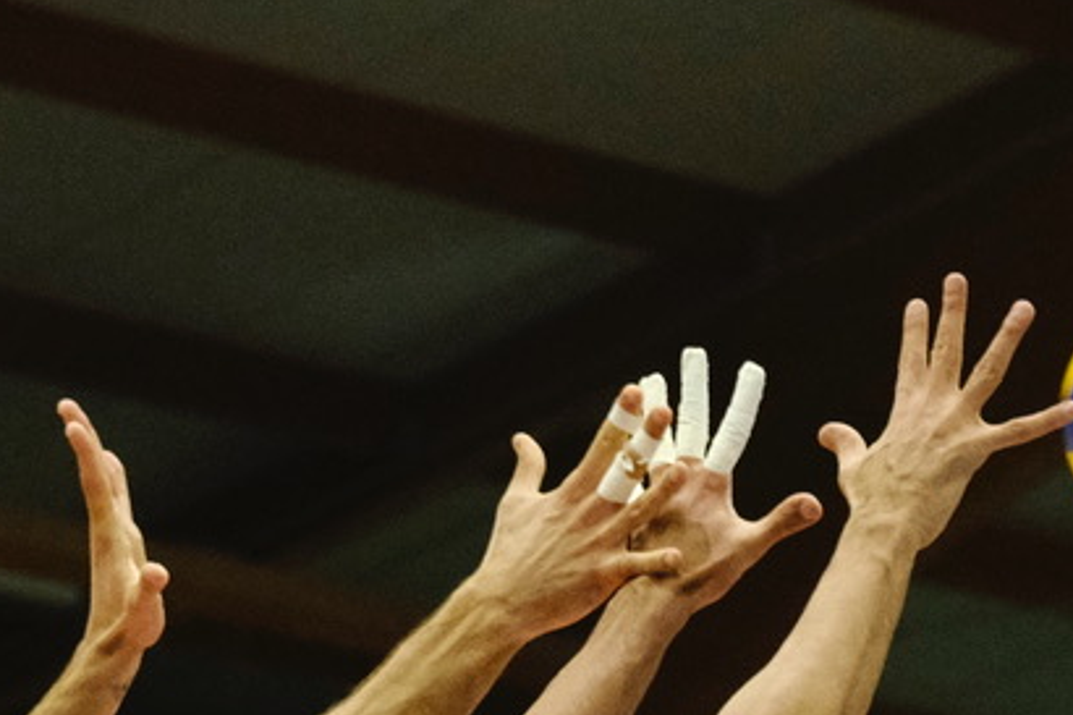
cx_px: 301
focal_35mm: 234
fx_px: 6971
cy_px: 1080
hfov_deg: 8.8
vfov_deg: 5.8
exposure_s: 1/1000
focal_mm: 50
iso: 8000
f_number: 2.8
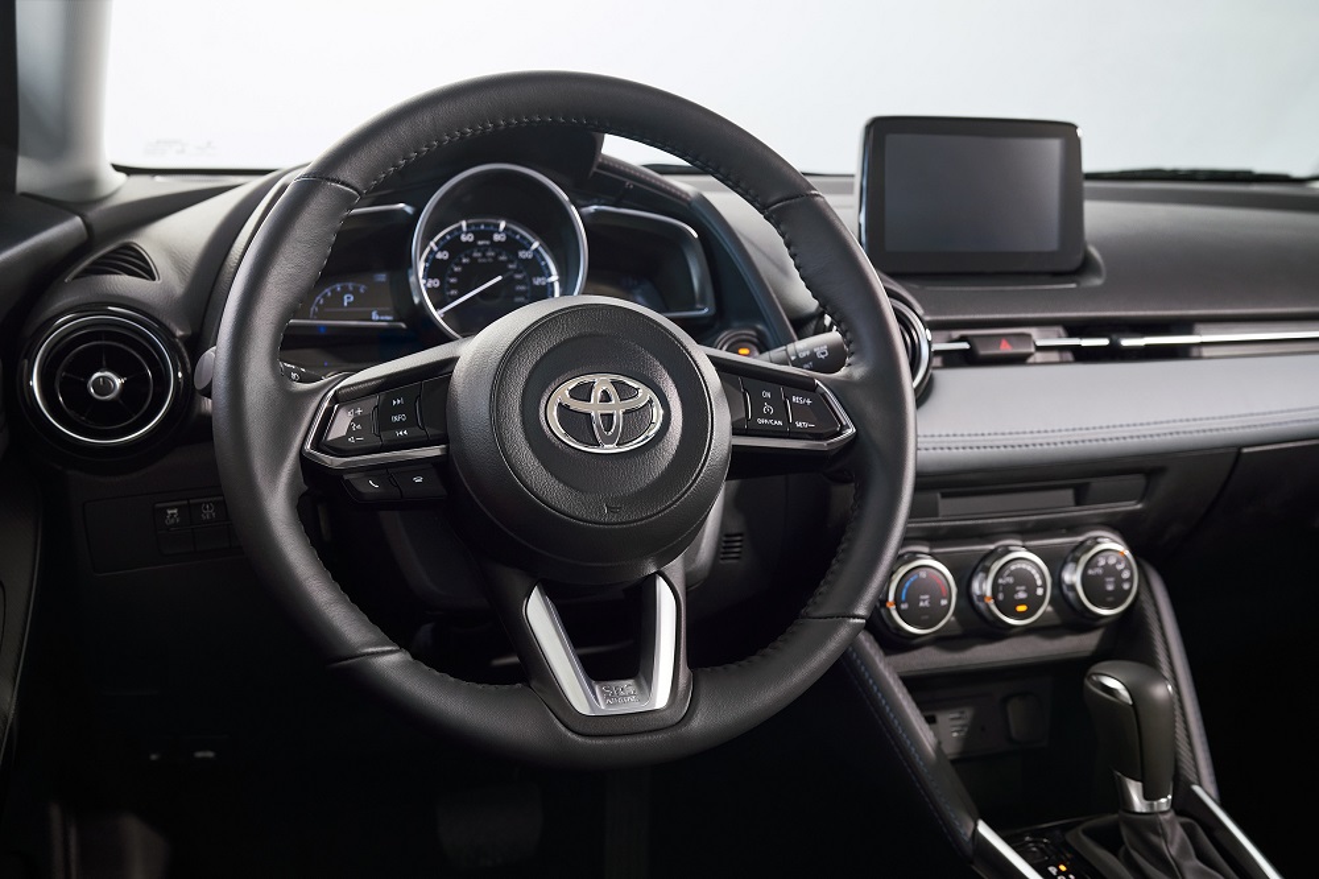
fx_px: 1282
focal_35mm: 35
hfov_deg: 54.5
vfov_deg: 37.8
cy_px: 440
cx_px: 660
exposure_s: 1/30
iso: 800
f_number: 5
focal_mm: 35
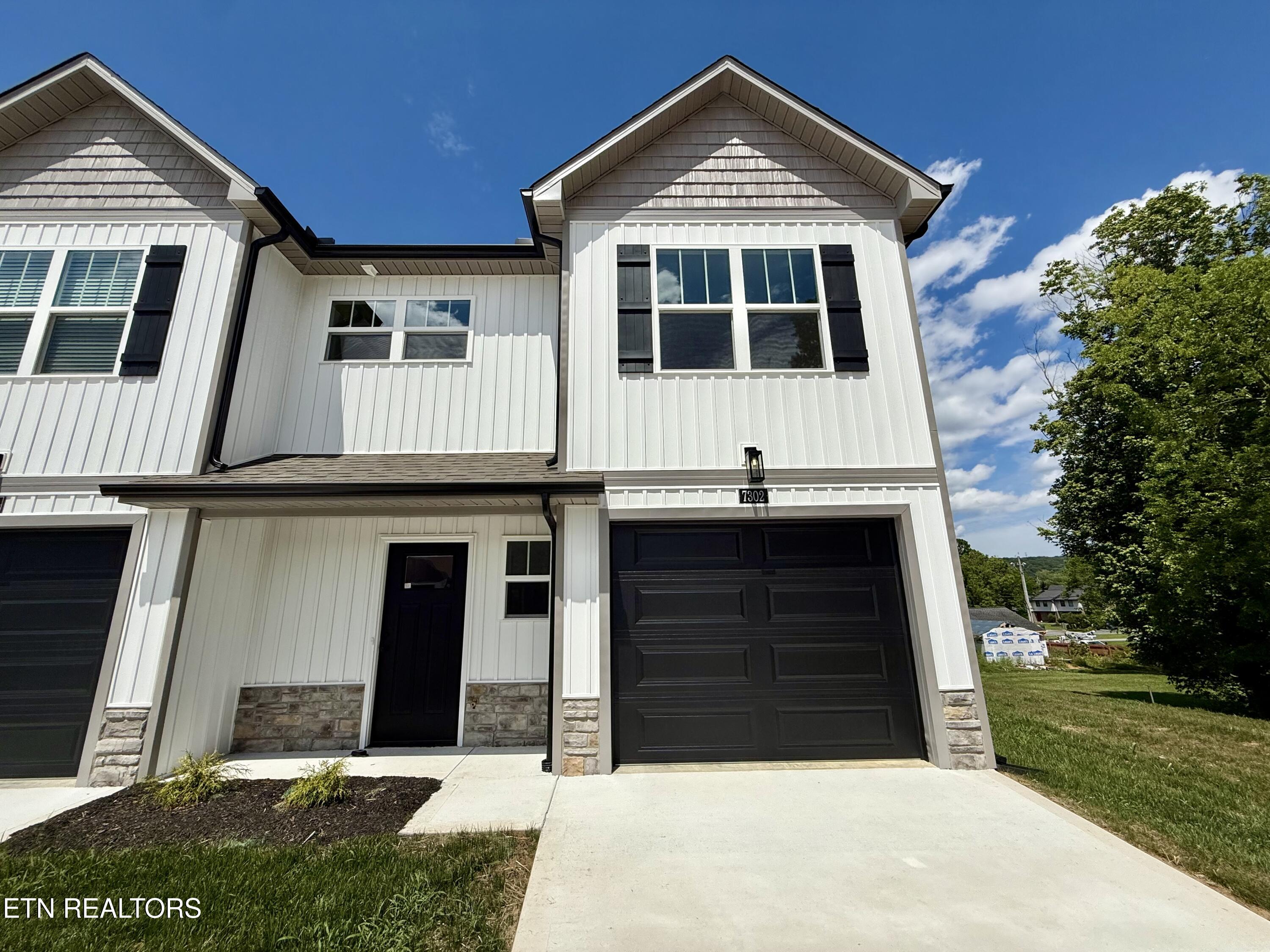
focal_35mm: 14
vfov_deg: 85.7
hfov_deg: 102.1
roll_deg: +0.9
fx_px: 514
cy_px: 476
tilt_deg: +15.8
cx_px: 635
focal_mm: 2.22
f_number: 2.2
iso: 50
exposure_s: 1/6173
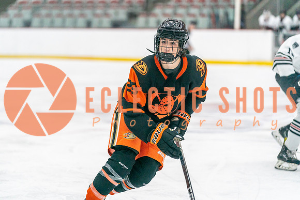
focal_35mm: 150
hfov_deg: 13.7
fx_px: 1248
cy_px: 91
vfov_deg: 9.2
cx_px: 136
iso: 3200
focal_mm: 137
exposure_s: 1/1250
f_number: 2.8
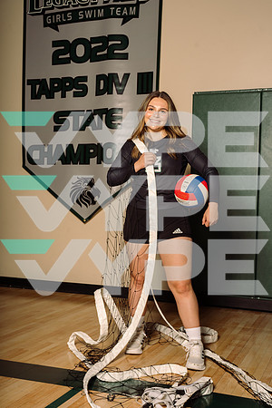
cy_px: 204
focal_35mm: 48
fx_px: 544
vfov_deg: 41.1
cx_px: 136
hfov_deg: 28.1
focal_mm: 48
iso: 250
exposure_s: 1/250
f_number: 7.1
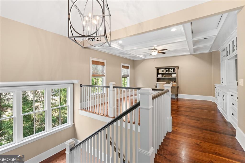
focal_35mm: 16
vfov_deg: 73.7
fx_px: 109
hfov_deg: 96.8
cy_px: 82
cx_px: 122
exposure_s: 1/20
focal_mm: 16
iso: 1250
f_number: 6.3
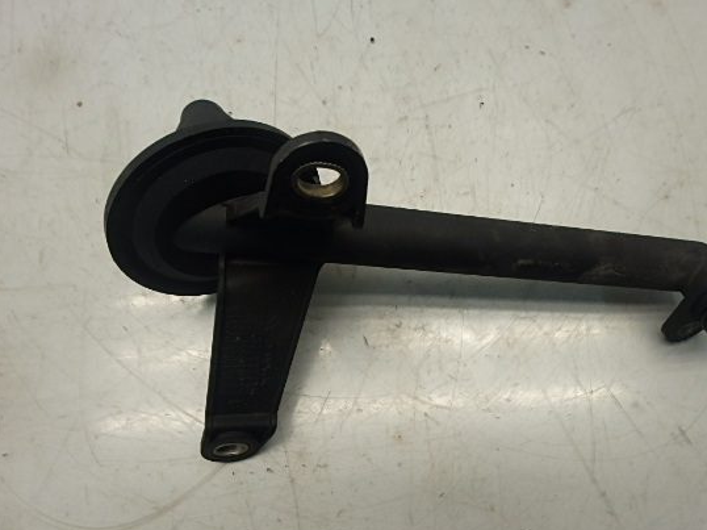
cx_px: 394
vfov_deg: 54.8
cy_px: 253
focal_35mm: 25
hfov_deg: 69.2
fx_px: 510
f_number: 3.5
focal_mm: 3.7
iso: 200
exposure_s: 1/60
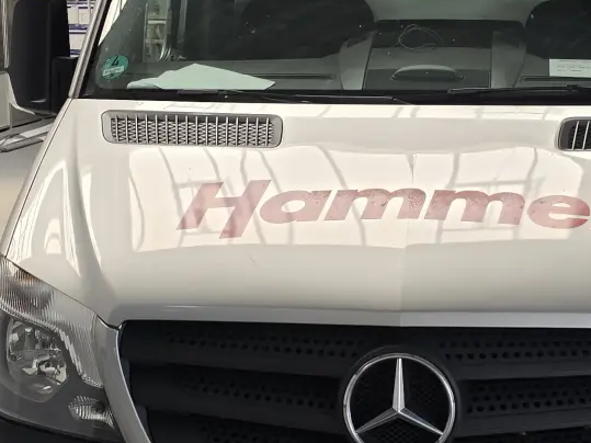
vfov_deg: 18.0
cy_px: 232
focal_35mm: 82
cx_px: 386
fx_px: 1400
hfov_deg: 23.8
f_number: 1.7
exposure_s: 1/180
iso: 50
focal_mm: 6.3
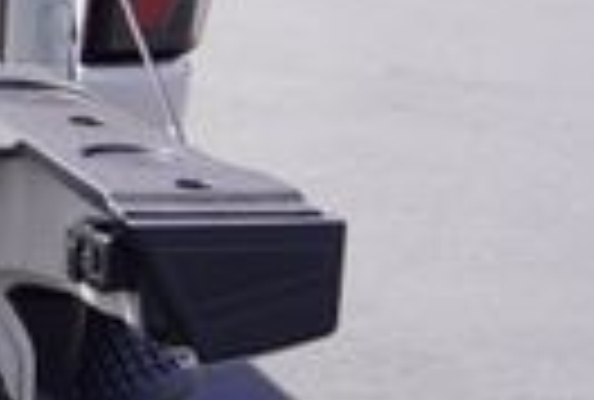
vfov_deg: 11.9
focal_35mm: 116
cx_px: -724
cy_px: 72
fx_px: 1921
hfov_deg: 13.8
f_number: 8
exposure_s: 1/125
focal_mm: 16
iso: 100
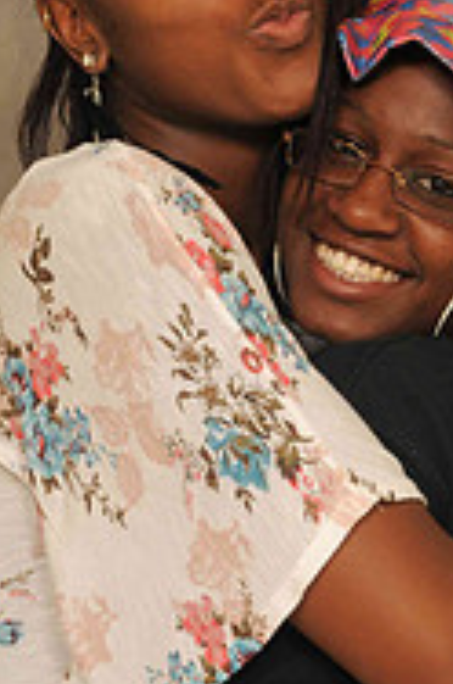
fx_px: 4509
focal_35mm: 238
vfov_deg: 8.7
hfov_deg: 5.8
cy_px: 315
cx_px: 294
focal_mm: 66
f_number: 6.3
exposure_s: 1/125
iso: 200
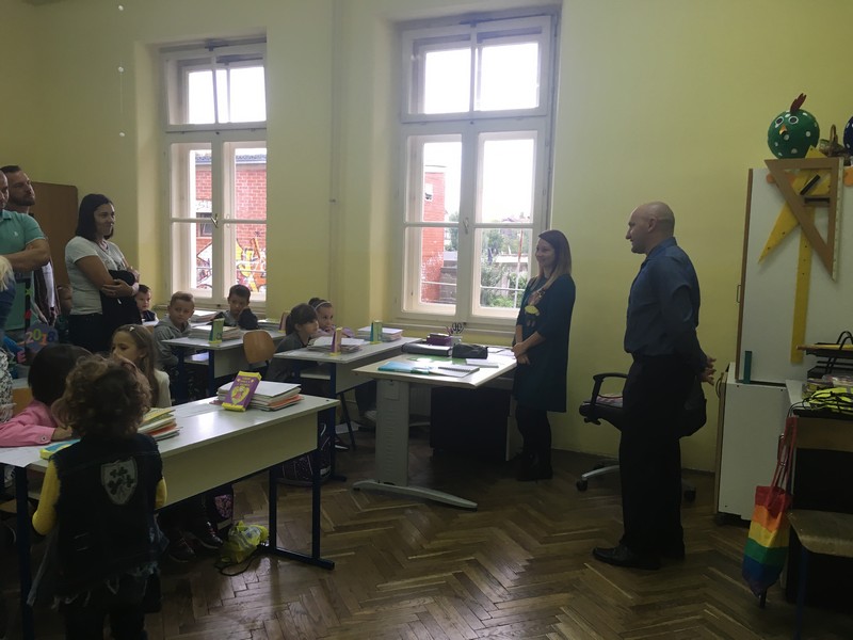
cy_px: 320
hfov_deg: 61.7
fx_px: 715
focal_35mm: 29
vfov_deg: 48.2
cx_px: 426
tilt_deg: -5.5
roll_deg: -2.4
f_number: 2.2
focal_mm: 4.15
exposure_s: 1/33
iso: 64
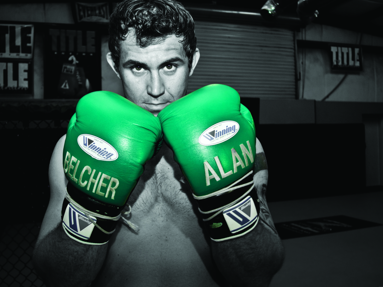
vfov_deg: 39.7
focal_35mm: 36
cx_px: 174
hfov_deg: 51.3
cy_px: 143
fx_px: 398
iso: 200
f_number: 4
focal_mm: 22
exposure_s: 1/25
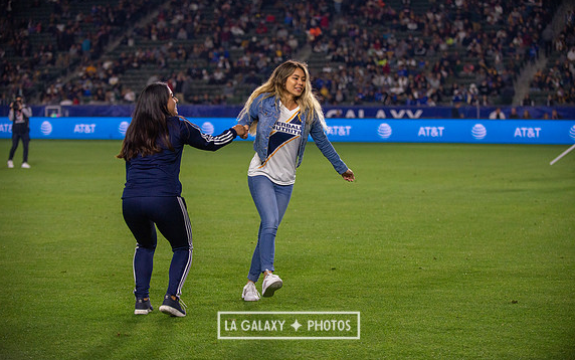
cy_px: 174
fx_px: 1458
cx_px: 289
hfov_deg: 22.3
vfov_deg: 14.1
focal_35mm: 93
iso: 1600
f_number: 2.8
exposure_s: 1/2500
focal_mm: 90
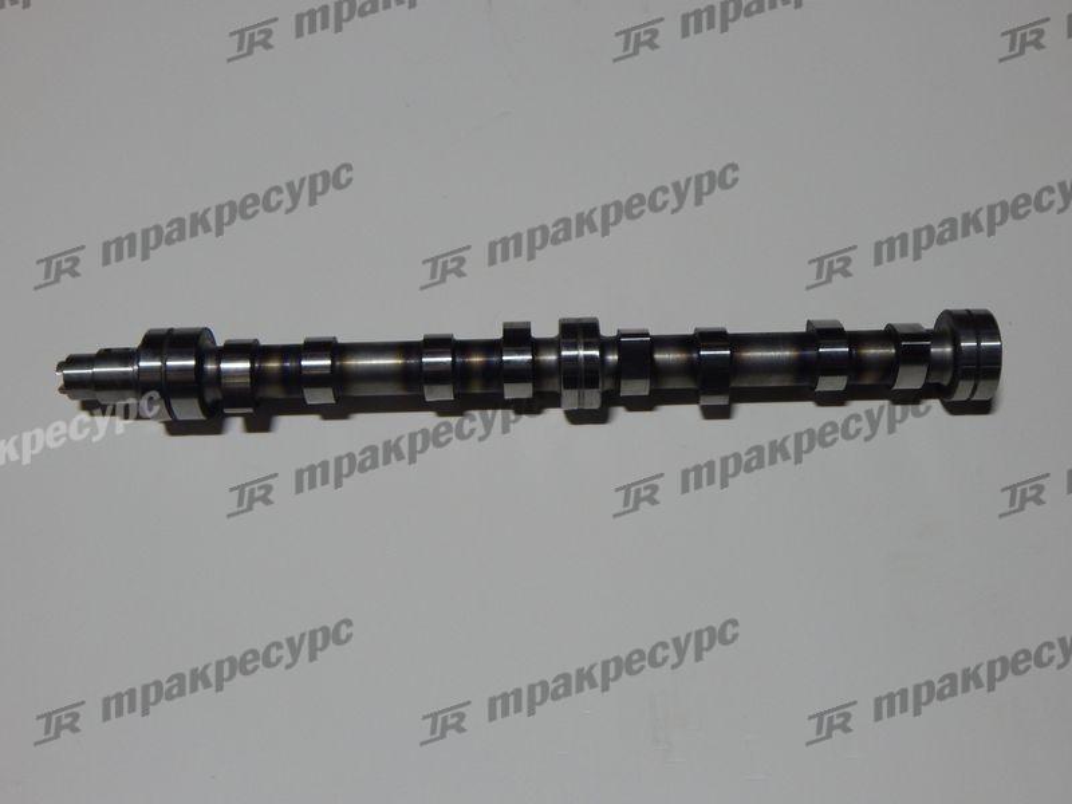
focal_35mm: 43
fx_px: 1332
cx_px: 536
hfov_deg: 43.9
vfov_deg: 33.6
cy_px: 402
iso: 280
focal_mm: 7.7
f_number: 3.6
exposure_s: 1/30
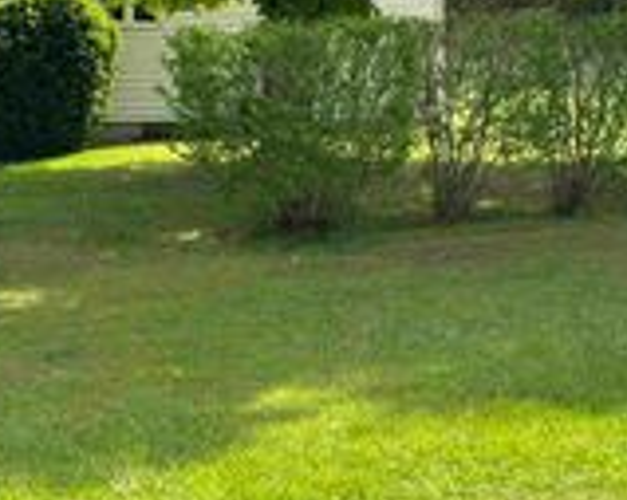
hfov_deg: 23.9
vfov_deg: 18.9
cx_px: 296
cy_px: 81
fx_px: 1484
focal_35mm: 80
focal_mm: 5.96
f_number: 1.6
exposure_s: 1/880
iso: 50
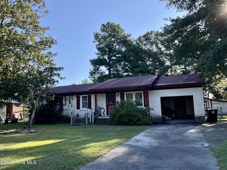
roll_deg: +1.5
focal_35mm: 29
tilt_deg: +7.6
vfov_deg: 48.2
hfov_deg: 61.7
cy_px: 85
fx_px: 190
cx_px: 114
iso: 25
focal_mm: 3
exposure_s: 1/978
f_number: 1.8
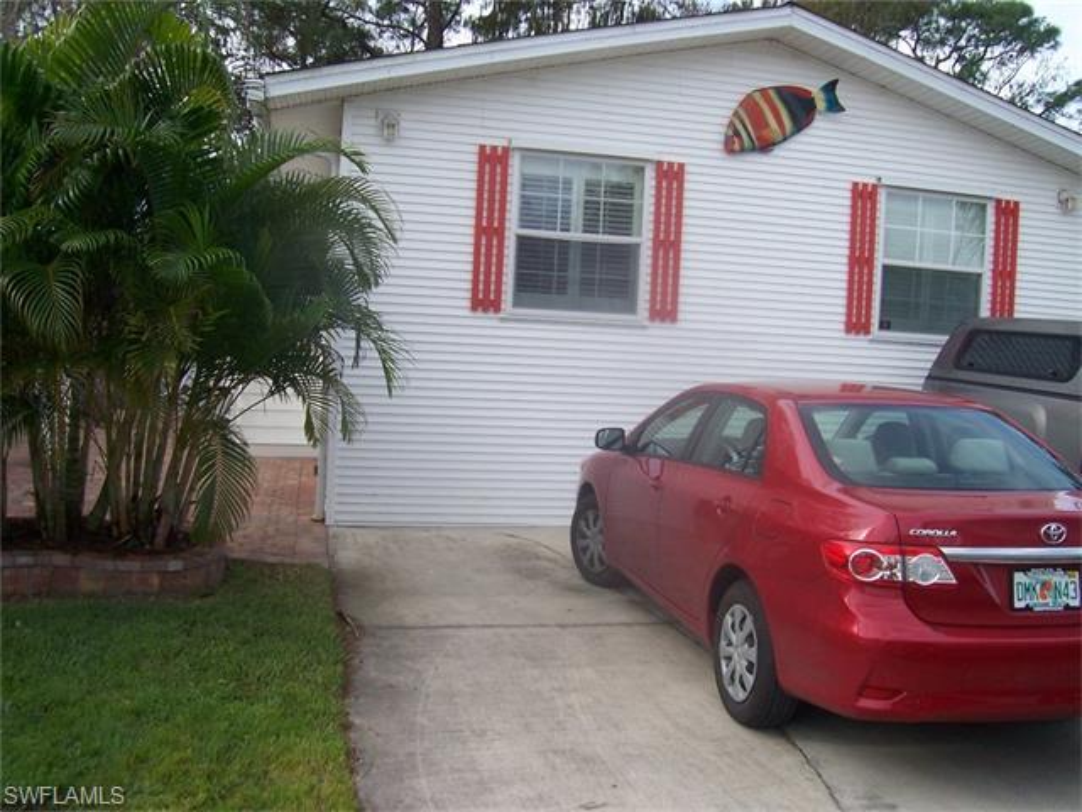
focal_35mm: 34
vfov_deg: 41.8
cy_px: 406
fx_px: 1063
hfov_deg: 54.0
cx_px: 541
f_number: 5.6
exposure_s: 1/250
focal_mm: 5.6
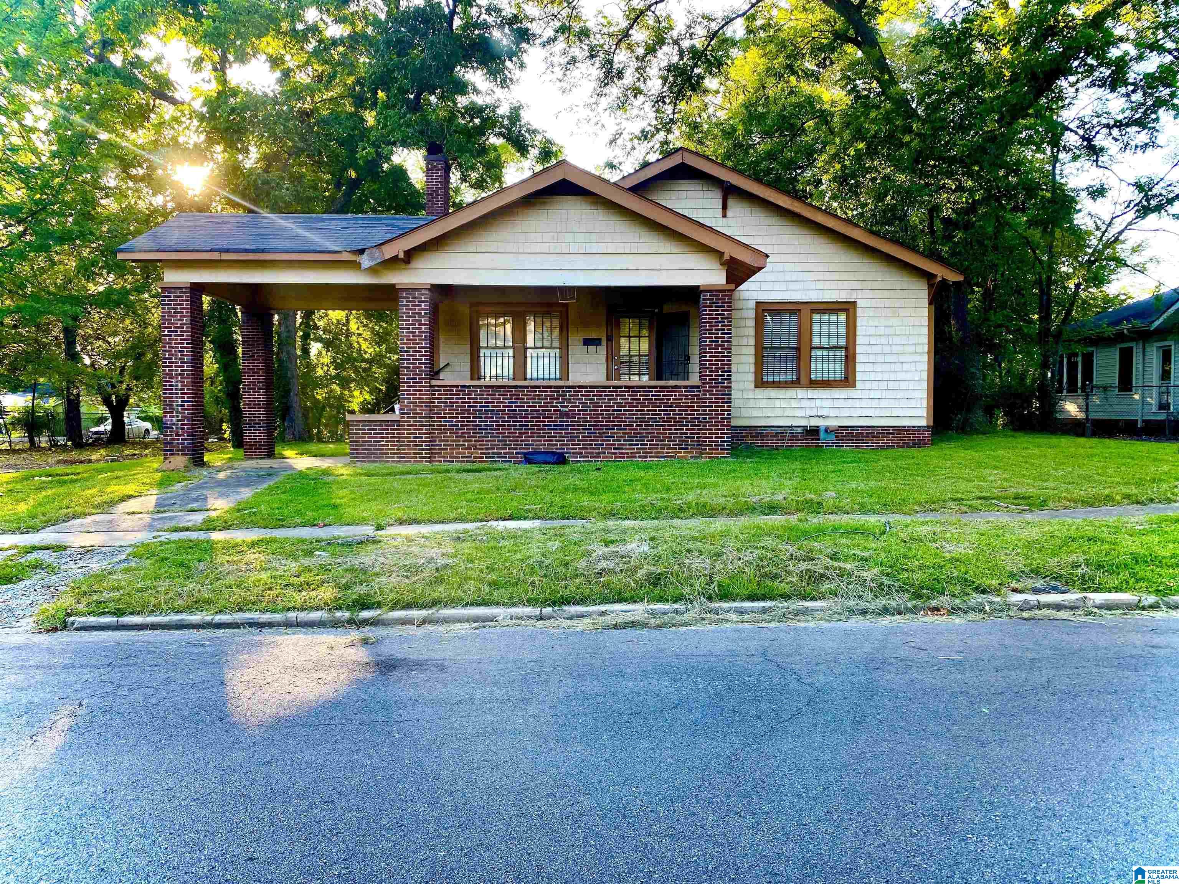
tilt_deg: -1.9
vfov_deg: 53.1
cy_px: 442
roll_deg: -0.8
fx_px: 886
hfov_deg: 67.3
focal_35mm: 26
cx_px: 590
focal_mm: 4.25
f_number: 1.8
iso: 50
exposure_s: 1/121
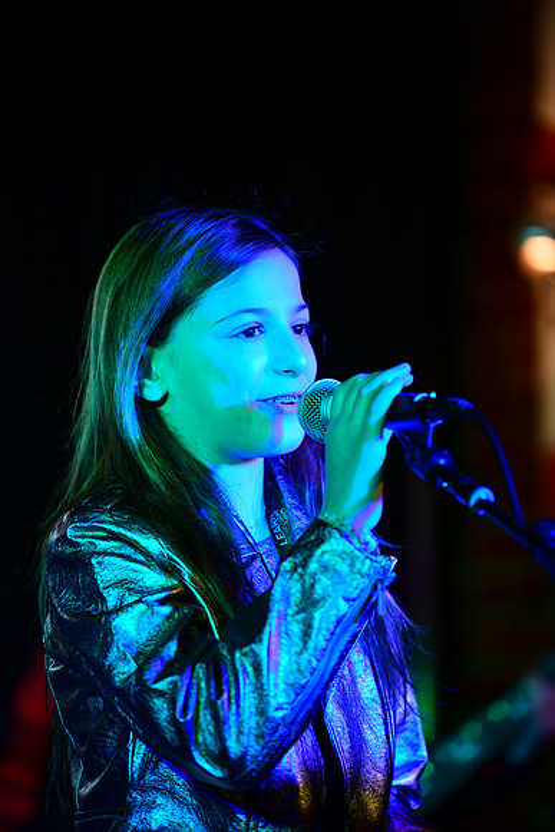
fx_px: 4622
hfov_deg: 6.9
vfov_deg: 10.3
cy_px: 416
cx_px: 278
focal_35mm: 200
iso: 450
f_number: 2.8
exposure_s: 1/100
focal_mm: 200
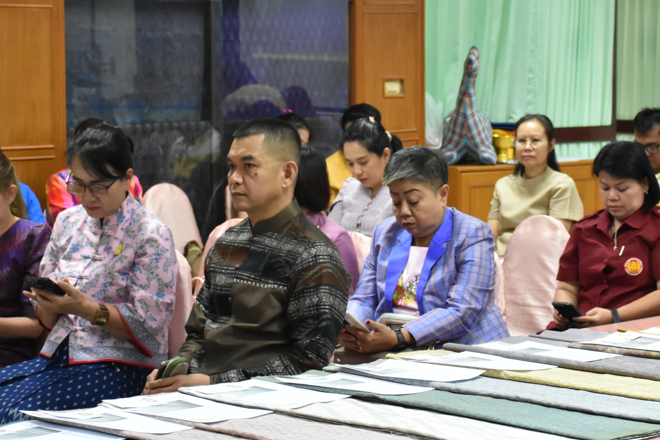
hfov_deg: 20.2
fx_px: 1847
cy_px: 244
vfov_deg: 13.6
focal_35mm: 101
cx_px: 458
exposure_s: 1/125
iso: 3200
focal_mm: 45
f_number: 5.6
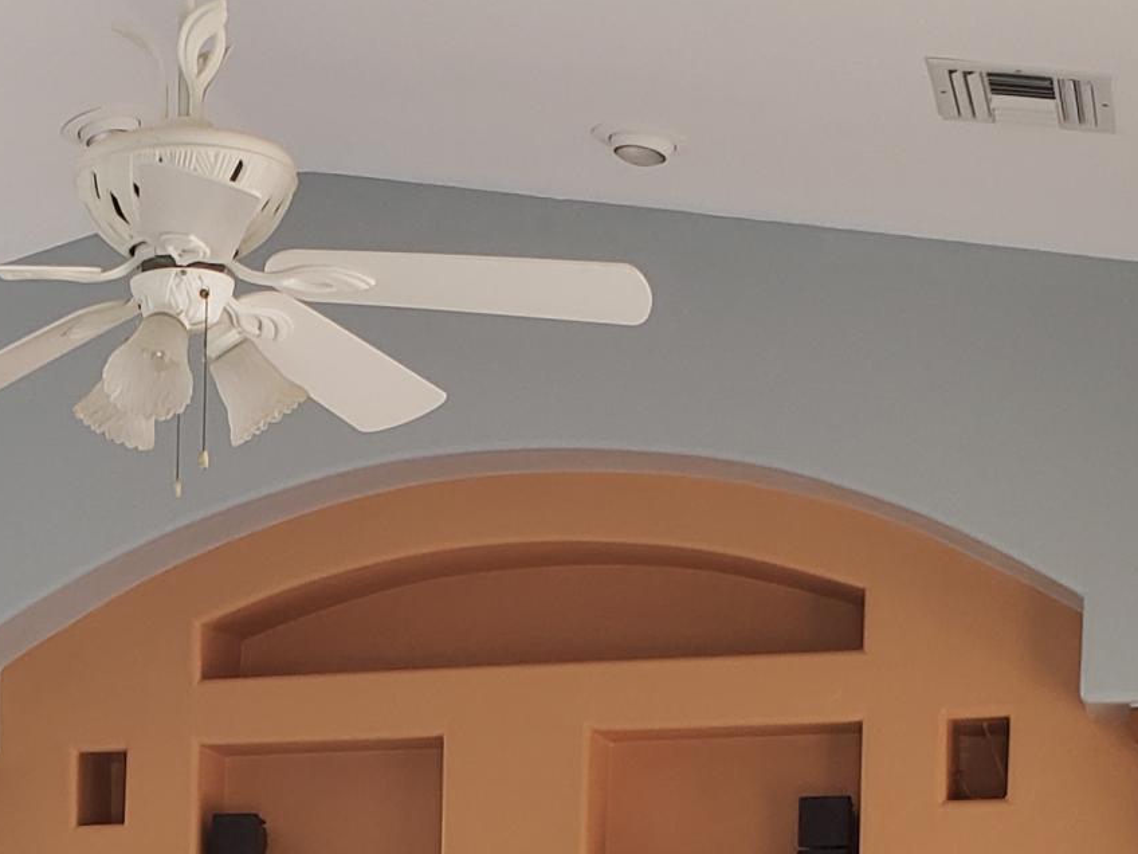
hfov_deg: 20.8
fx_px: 3024
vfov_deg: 15.1
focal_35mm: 92
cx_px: 63
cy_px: 1204
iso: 80
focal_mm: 4.3
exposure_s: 1/60
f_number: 2.4
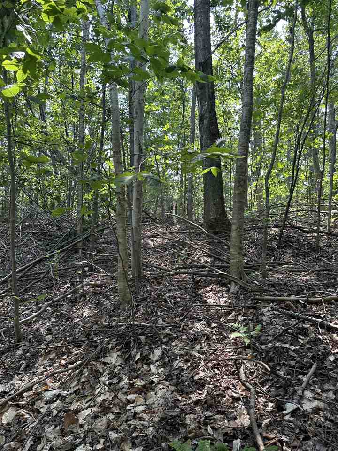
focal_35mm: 24
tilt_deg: +5.5
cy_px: 226
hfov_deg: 56.8
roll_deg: -3.0
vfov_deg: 71.6
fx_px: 312
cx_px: 169
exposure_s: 1/306
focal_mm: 6.86
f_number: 1.78
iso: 80
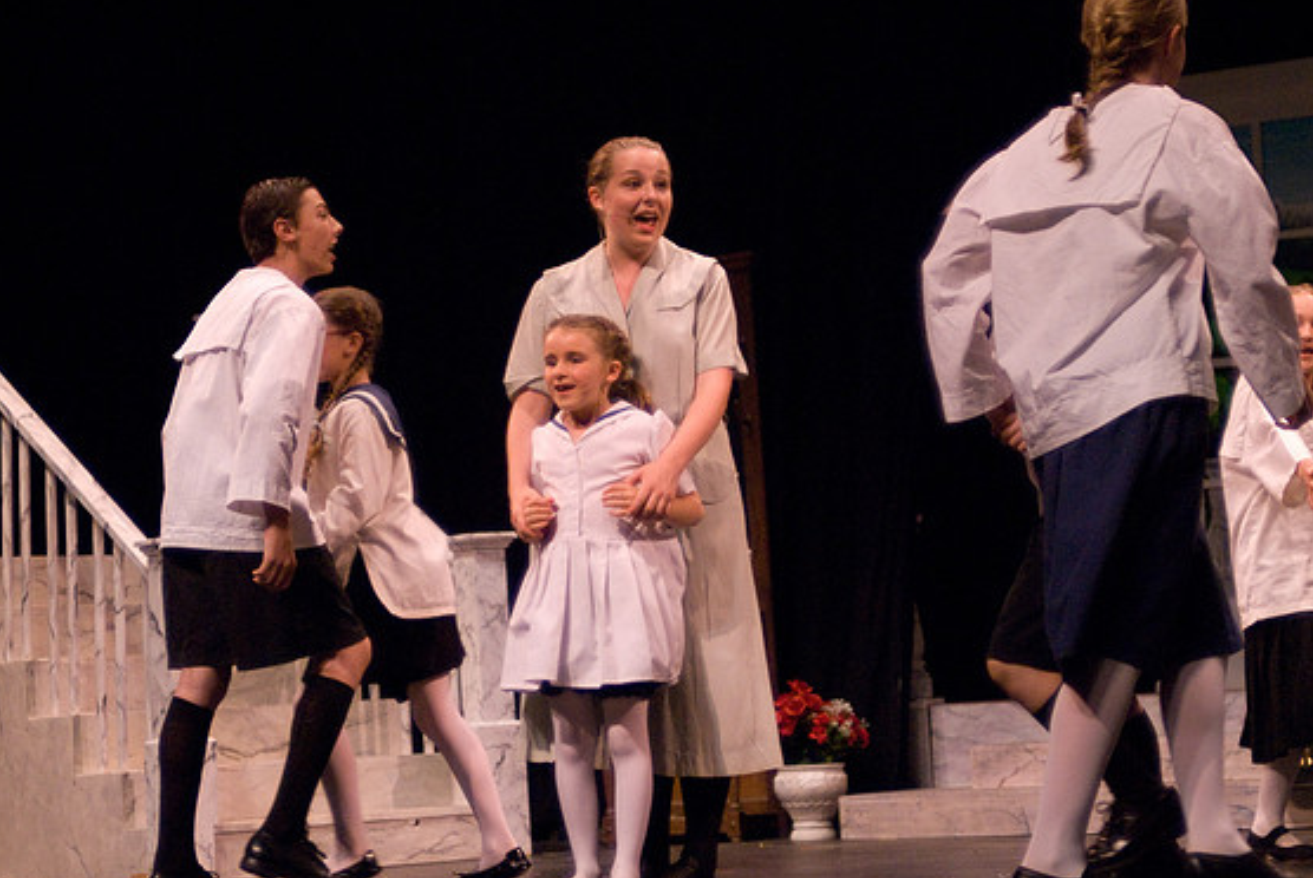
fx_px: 3541
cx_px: 656
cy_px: 439
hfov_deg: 21.0
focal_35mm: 97
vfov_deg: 14.1
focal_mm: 62
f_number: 2.8
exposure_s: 1/320
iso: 1600
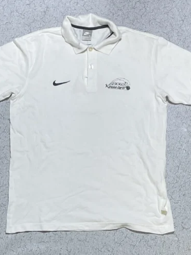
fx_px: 206
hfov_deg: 49.7
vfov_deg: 63.5
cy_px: 125
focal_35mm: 28
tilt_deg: -79.7
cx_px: 96
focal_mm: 4.2
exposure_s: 1/100
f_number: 1.6
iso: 80
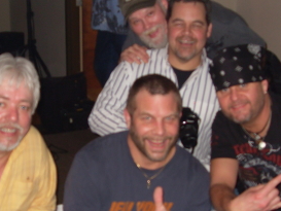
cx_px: 167
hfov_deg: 29.7
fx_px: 528
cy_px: 156
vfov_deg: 22.4
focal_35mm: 65
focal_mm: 6.3
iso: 100
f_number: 2.8
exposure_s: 1/45
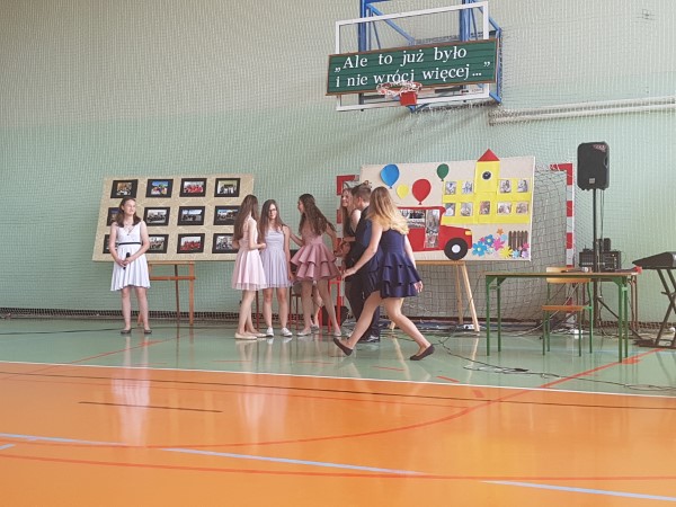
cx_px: 338
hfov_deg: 67.3
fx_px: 508
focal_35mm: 26
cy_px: 254
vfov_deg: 53.1
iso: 80
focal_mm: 4.2
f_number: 1.7
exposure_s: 1/100
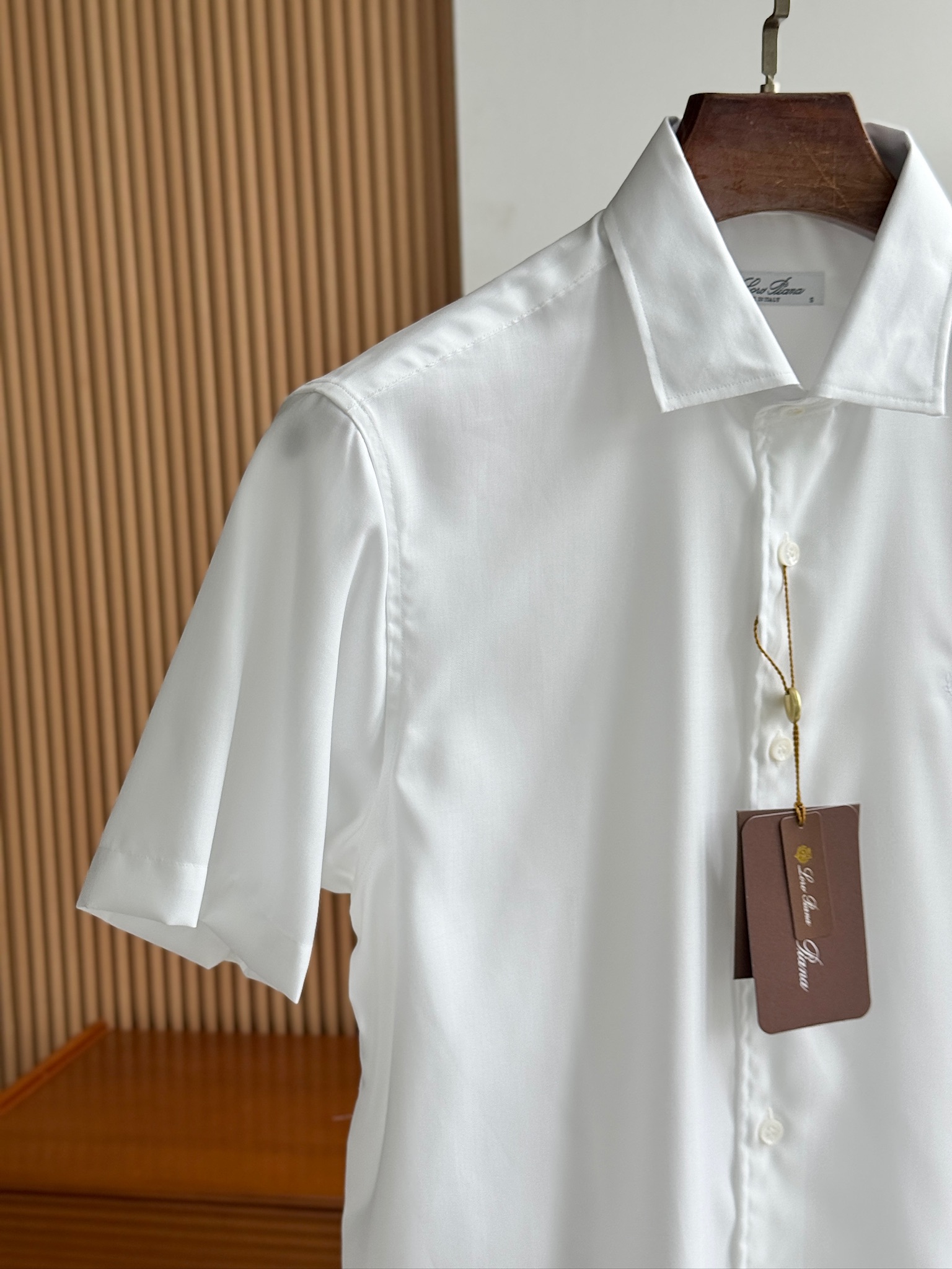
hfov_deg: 30.3
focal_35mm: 48
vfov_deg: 39.7
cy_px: 634
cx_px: 476
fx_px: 1760
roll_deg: +1.4
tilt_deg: -6.5
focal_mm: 6.76
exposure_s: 1/412
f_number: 1.78
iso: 64
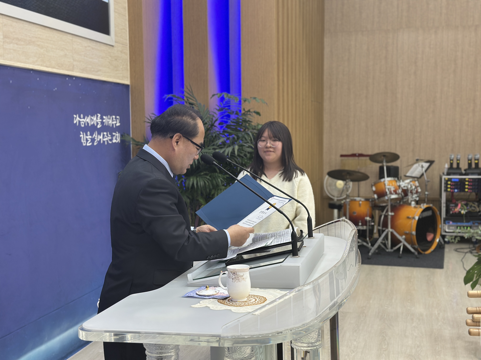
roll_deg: +0.7
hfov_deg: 39.7
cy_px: 180
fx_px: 667
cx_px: 240
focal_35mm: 48
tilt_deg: -4.6
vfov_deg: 30.3
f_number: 1.78
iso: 160
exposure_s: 1/120
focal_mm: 6.86
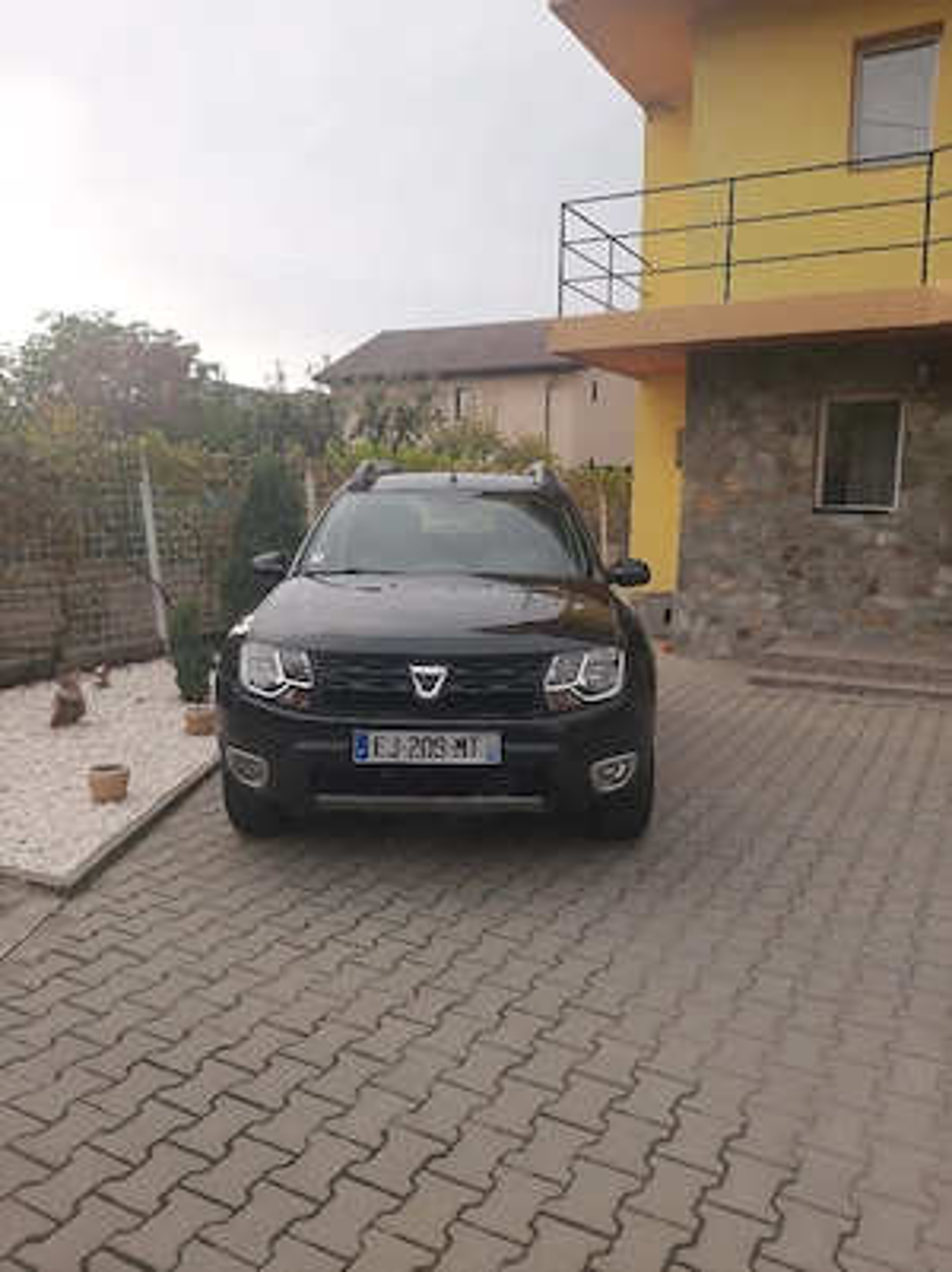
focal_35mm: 27
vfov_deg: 65.4
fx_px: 992
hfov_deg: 51.3
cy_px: 636
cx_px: 476
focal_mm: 3.93
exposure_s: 1/345
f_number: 1.7
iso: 40
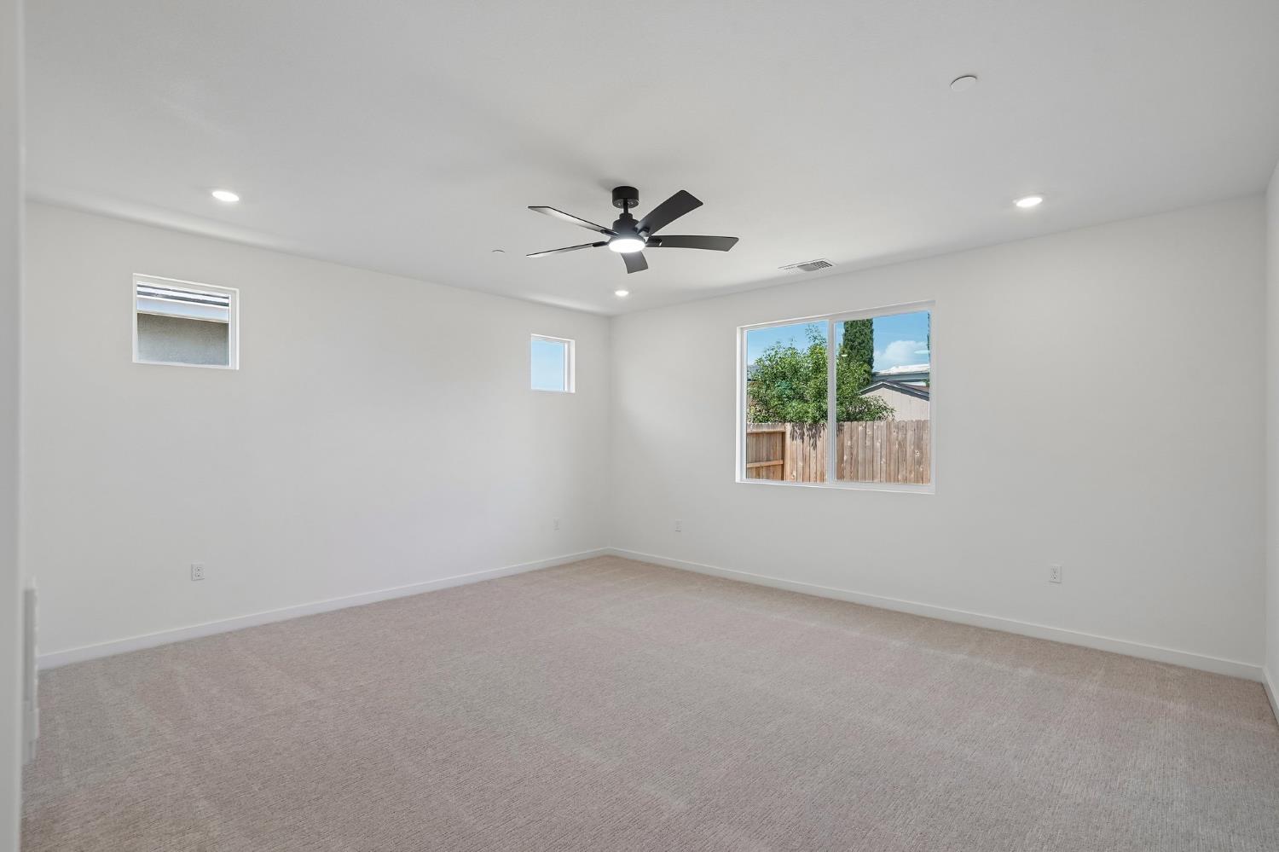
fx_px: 568
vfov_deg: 73.7
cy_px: 426
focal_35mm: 16
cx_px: 640
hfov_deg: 96.8
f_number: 8
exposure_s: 1/30
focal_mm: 16
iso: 320
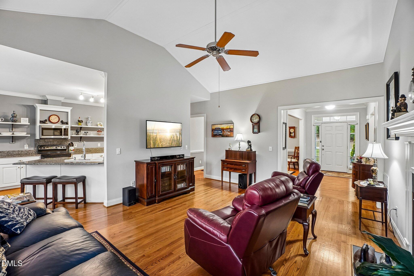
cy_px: 138
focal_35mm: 15
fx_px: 172
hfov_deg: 100.4
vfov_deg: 77.3
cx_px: 207
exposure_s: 1
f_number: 8
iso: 400
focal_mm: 10
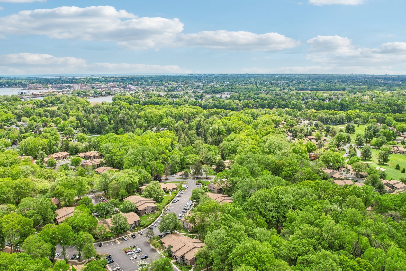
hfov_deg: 67.4
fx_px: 304
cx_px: 196
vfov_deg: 47.9
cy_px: 134
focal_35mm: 27
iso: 100
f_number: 2.8
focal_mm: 8.4
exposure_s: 1/1250
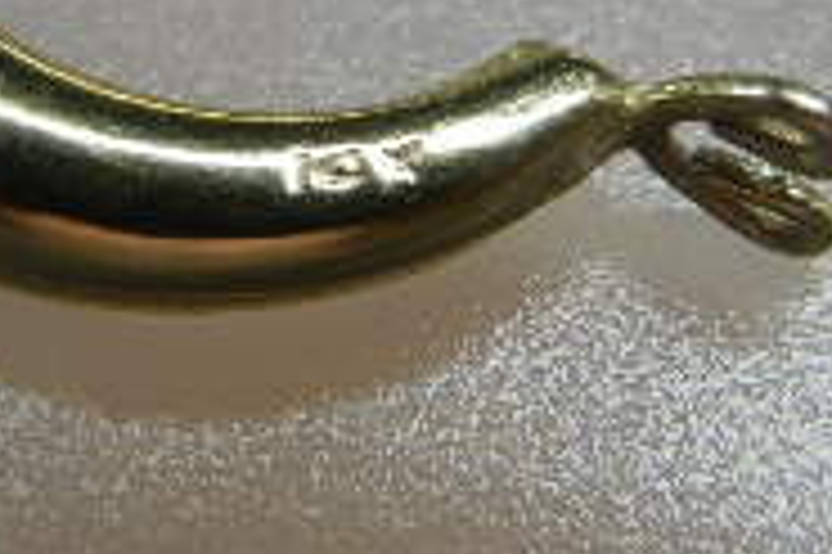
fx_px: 2494
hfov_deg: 18.9
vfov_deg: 12.6
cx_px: 301
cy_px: 59
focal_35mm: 108
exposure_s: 1/78.2
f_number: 3.5
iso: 160
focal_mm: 5.4
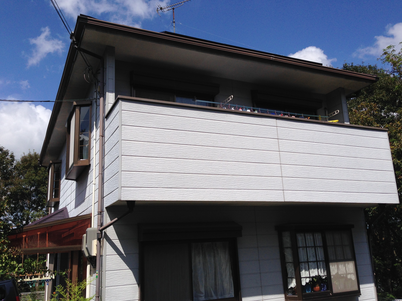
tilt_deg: +14.4
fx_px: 395
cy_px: 151
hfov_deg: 54.0
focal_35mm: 34
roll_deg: +1.4
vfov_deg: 41.8
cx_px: 202
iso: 50
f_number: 2.4
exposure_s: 1/2710
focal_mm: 4.12
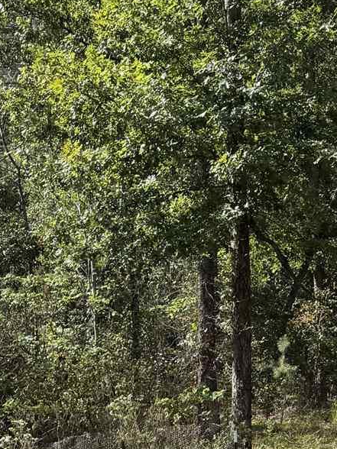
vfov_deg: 19.5
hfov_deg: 15.0
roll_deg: -1.8
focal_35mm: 94
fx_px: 1220
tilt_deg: -8.1
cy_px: 553
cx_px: 447
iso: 80
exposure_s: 1/1901
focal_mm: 6.76
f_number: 1.78
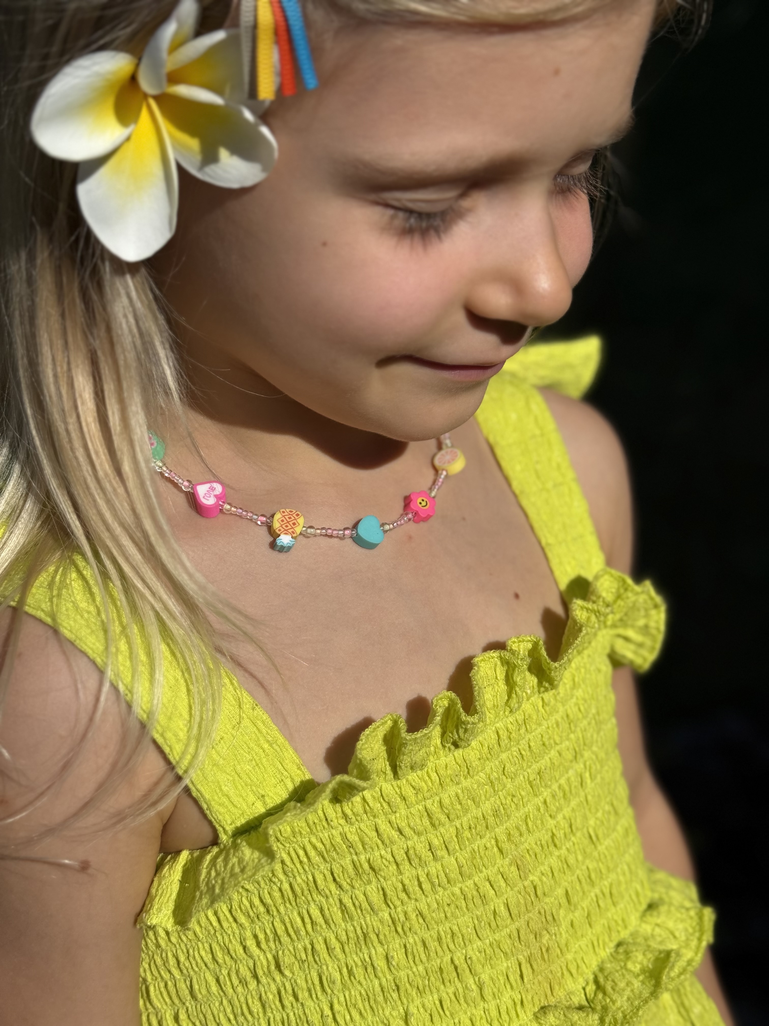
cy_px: 513
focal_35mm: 48
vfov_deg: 39.7
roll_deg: +3.8
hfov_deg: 30.3
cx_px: 384
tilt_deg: -26.0
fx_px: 1422
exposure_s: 1/11364
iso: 50
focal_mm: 6.76
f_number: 1.78
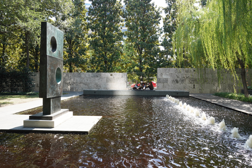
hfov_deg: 63.7
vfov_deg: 45.0
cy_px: 84
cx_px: 126
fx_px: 203
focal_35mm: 29
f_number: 13
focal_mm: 29
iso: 400
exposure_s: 1/100
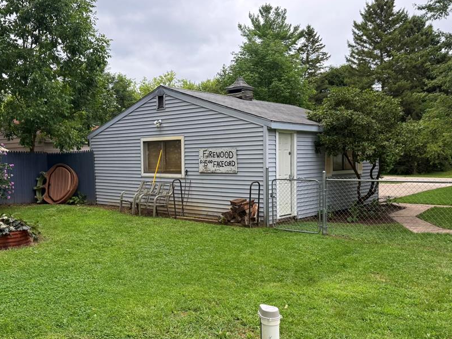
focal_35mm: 31
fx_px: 405
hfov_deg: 57.9
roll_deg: -2.0
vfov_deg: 45.4
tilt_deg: -3.0
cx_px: 181
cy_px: 180
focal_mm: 6.76
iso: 100
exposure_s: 1/665
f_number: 1.78
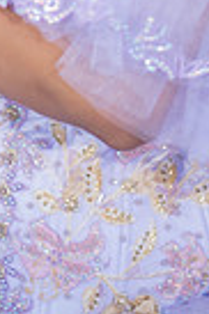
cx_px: 21
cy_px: -197
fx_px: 2444
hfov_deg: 4.9
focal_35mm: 280
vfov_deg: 7.2
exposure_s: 1/1250
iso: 125
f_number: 1.8
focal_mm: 85
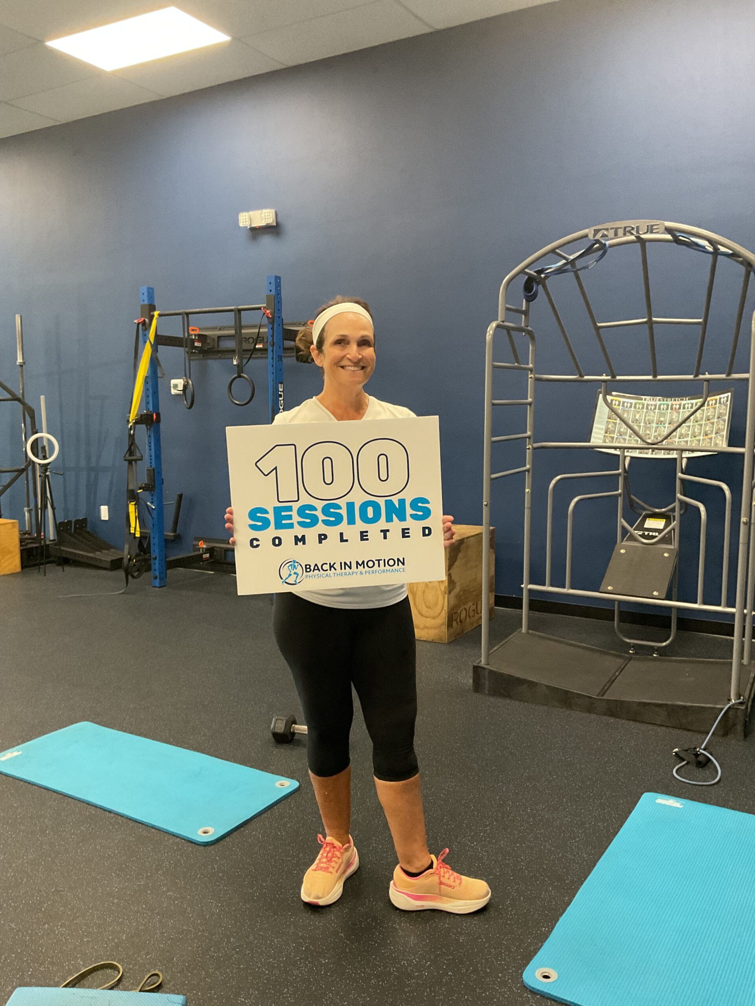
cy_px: 503
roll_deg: +0.9
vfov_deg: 61.7
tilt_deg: -6.5
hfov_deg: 48.2
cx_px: 378
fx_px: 843
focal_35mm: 29
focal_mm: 3
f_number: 1.8
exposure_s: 1/60
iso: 250
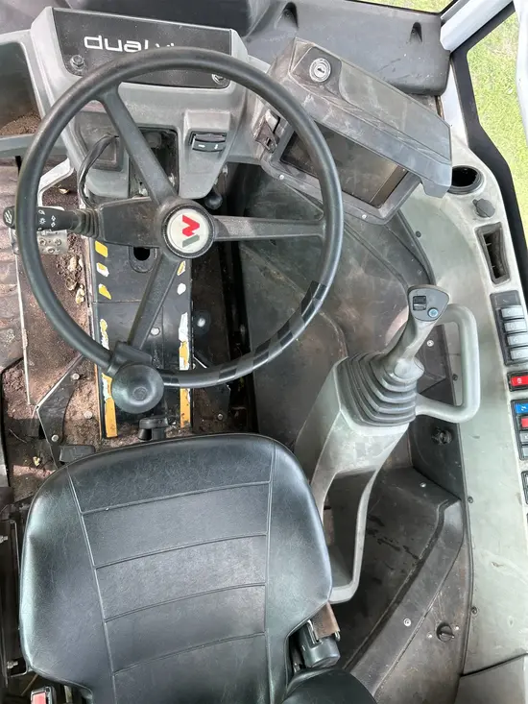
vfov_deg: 67.3
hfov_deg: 53.1
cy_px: 352
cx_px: 264
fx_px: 529
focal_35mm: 26
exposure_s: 1/121
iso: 40
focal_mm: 5.7
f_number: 1.5
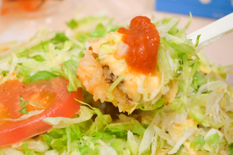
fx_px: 485
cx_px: 116
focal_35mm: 75
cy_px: 78
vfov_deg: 18.2
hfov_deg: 27.0
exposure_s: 1/80
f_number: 6.3
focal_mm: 50
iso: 6400
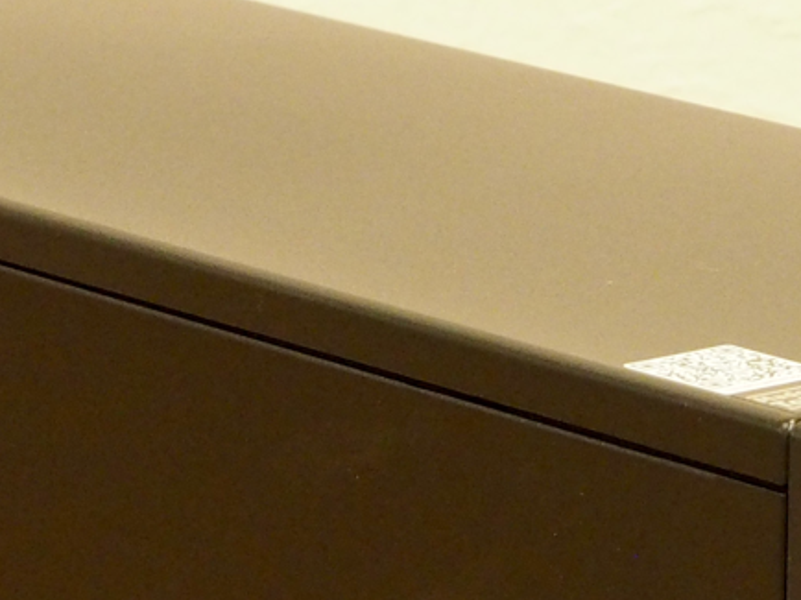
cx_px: 572
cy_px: 1152
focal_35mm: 310
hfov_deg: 6.4
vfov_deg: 4.7
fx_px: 7169
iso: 1600
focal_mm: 35
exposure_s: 1/8
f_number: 5.6
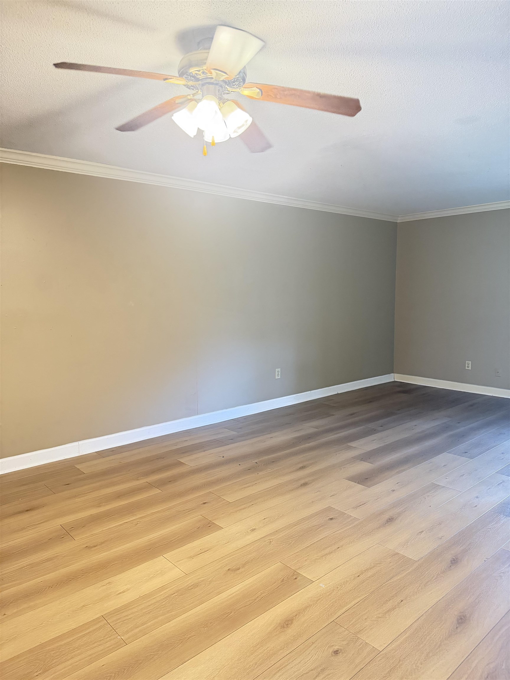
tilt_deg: -5.7
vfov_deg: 71.6
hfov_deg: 56.8
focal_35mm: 24
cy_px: 340
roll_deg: +0.7
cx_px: 255
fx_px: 471
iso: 800
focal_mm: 6.76
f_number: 1.78
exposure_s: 1/40
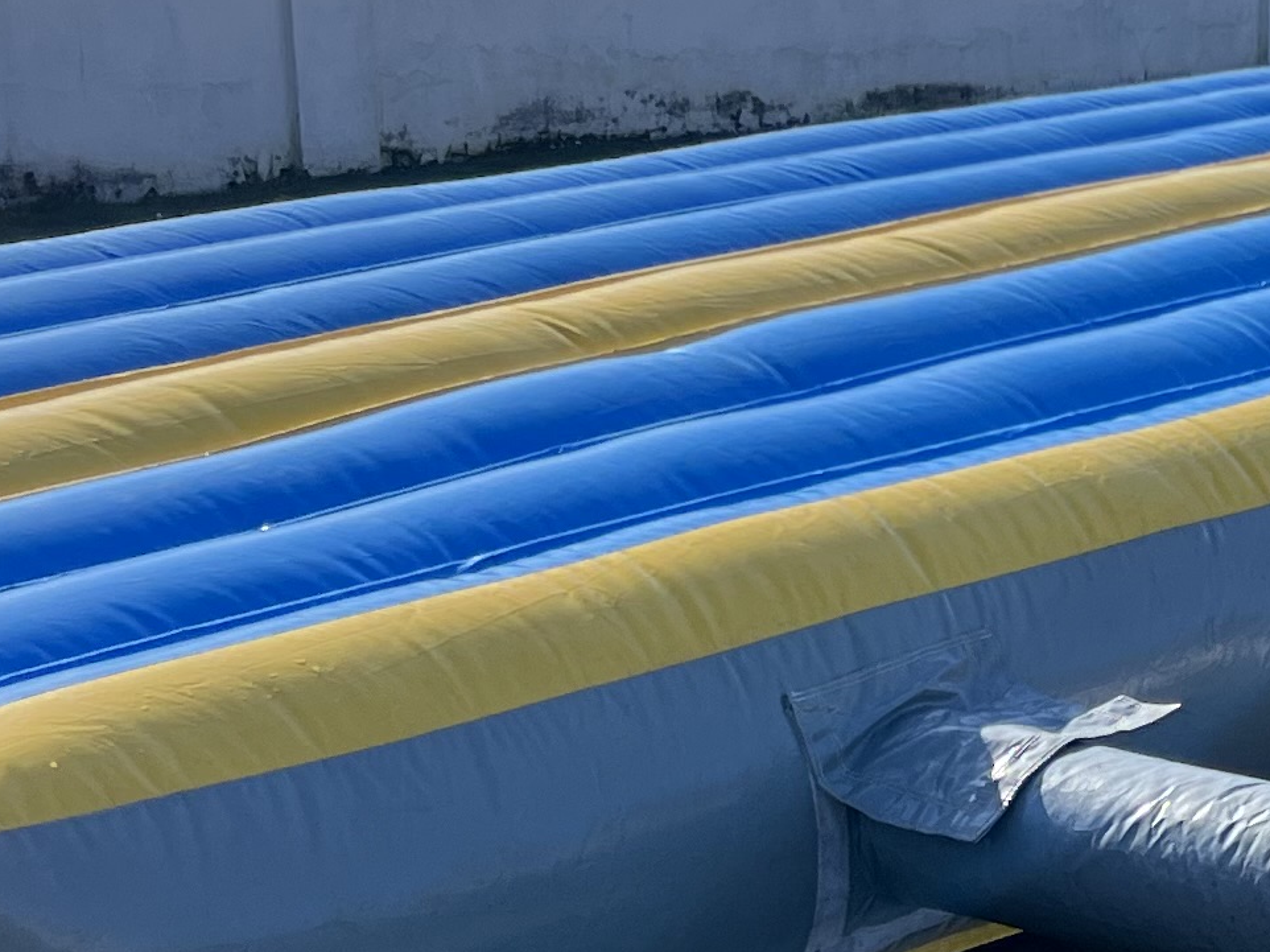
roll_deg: -0.2
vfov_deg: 13.5
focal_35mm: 109
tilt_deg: -16.4
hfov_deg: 17.6
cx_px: 1319
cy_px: 820
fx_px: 3998
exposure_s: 1/2994
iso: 50
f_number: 1.5
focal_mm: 5.7
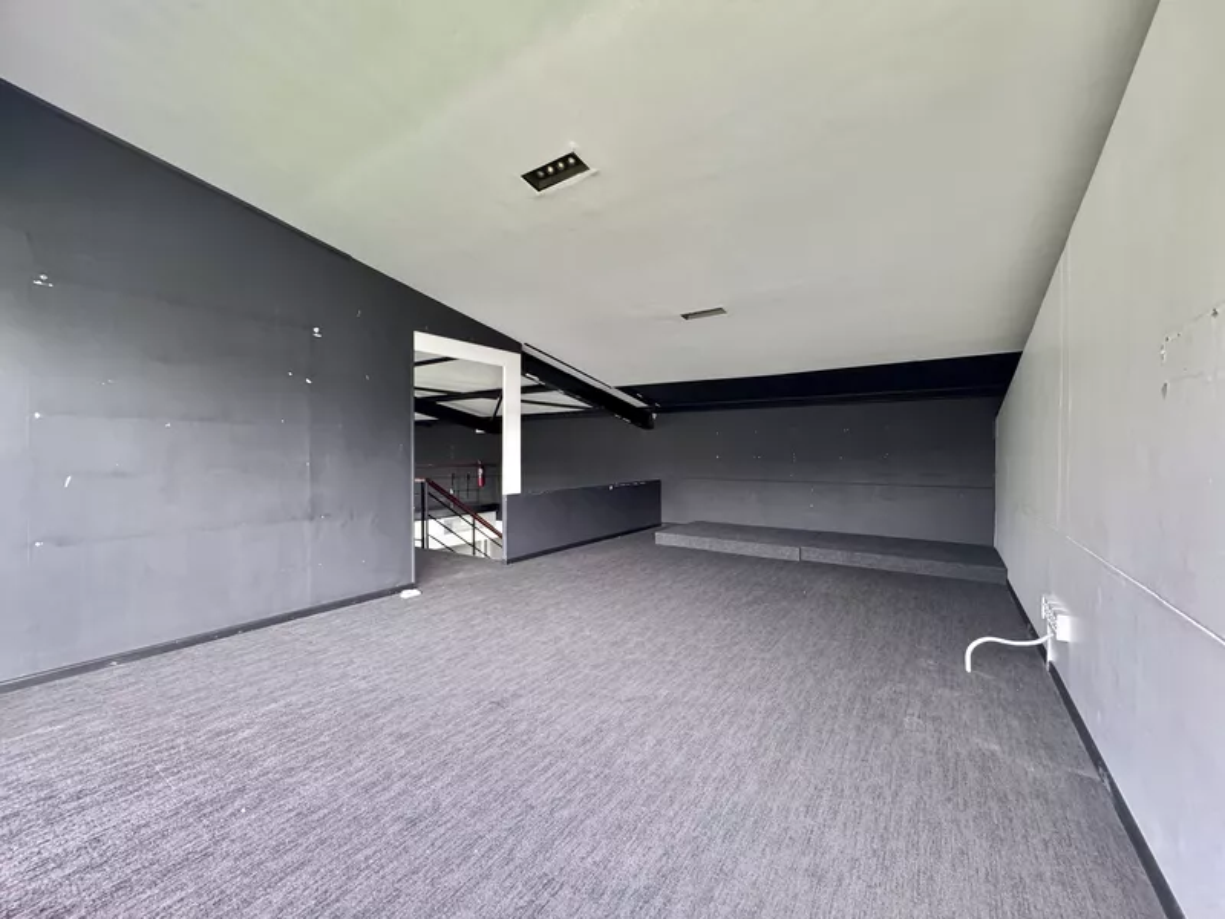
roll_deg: -0.5
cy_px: 460
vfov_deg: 85.7
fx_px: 495
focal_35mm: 14
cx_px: 612
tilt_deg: -1.6
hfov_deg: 102.1
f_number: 2.2
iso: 320
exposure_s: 1/60
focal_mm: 2.22
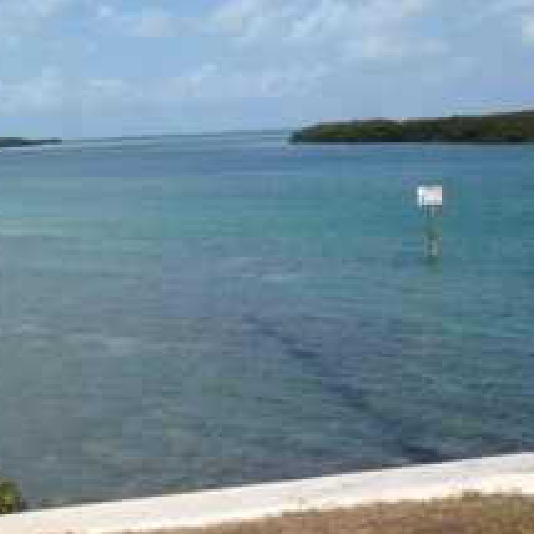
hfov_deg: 21.4
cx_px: -107
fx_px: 1309
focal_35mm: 75
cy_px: 85
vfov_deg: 22.6
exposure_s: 1/3247
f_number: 2.4
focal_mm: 4.28
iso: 64
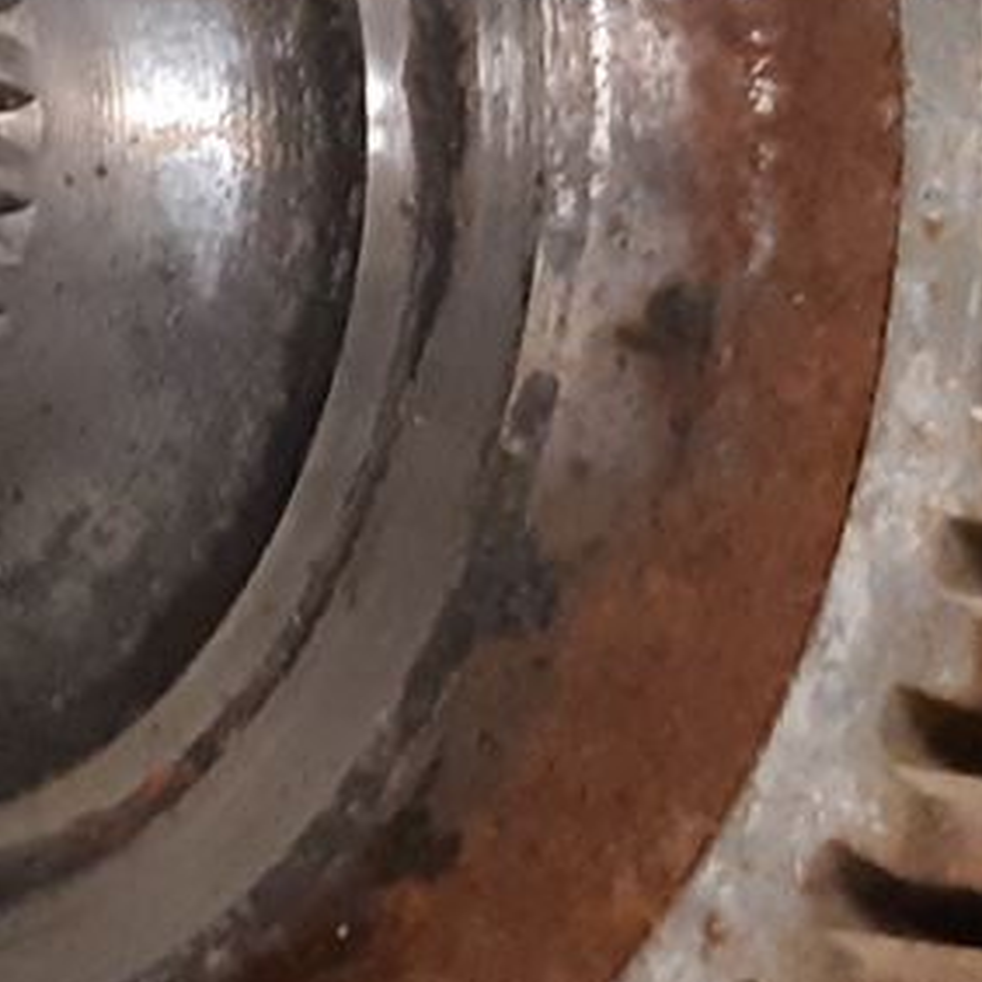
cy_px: 226
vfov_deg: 10.4
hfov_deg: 9.7
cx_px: -1006
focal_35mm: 167
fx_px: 5360
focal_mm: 3.93
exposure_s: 1/50
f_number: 1.7
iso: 320
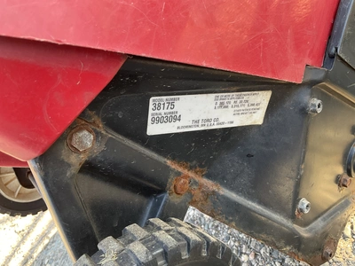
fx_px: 297
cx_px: 178
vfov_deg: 48.2
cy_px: 133
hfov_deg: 61.7
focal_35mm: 29
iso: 64
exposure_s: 1/99
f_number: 1.8
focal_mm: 3
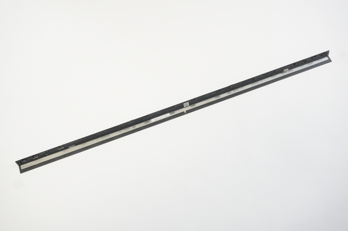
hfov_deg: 57.3
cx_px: 174
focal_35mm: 33
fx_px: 319
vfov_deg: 39.9
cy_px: 116
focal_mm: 22
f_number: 5.6
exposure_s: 1/125
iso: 3200
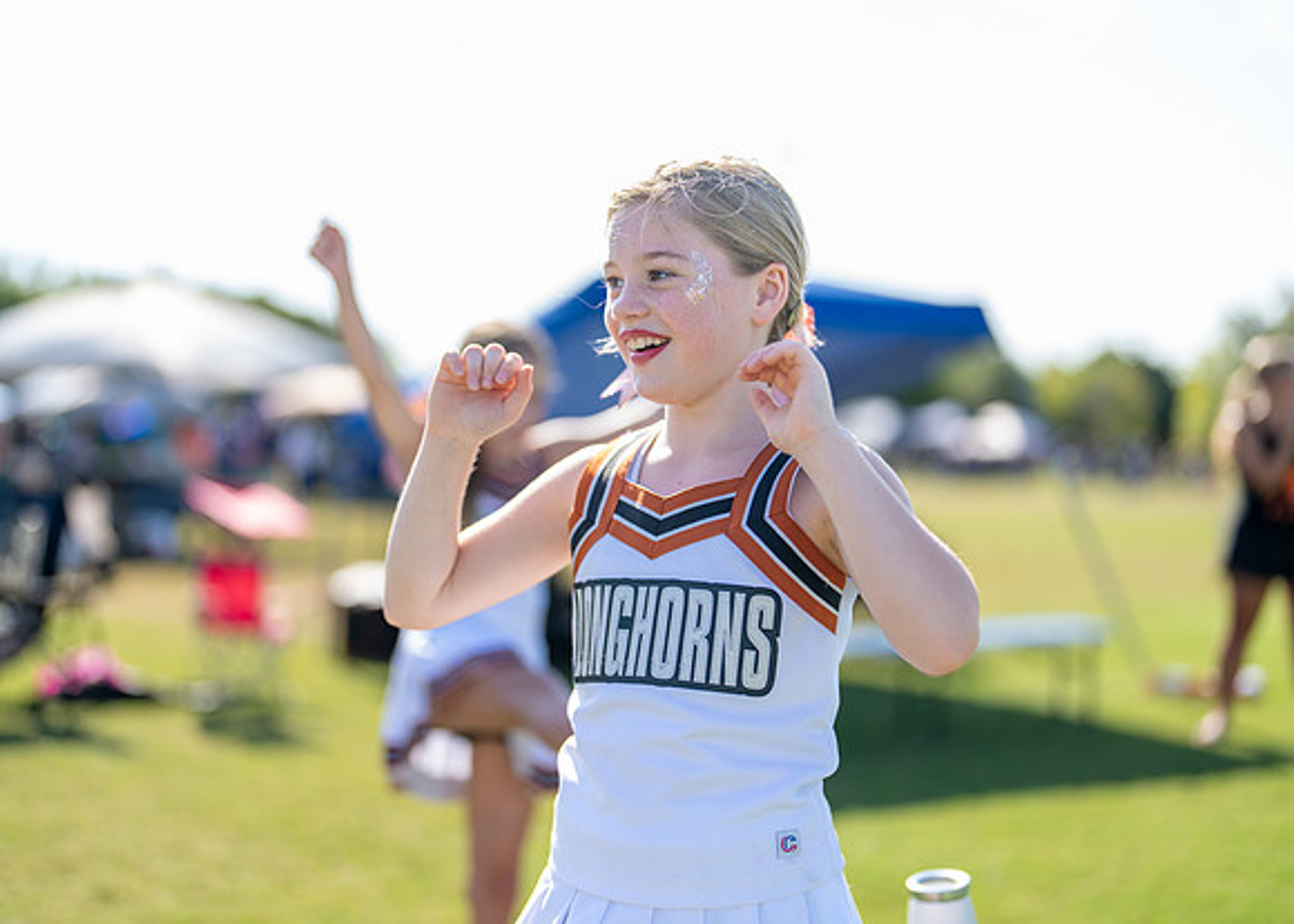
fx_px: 1925
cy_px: 462
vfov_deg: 27.0
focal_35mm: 52
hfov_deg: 37.2
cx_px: 647
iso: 100
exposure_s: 1/2500
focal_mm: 50
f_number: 1.2
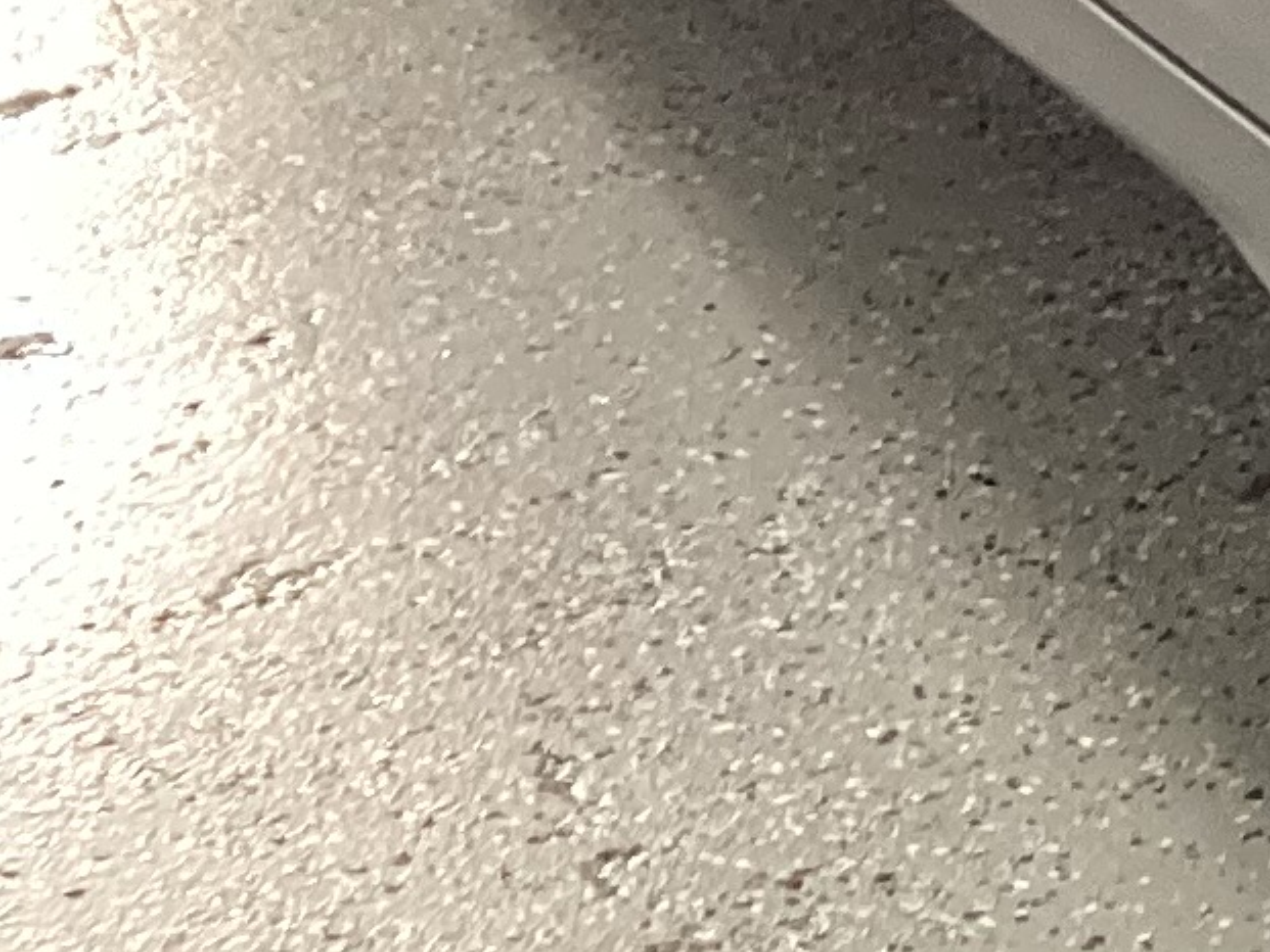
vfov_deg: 8.8
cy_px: -558
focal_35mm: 163
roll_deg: -0.8
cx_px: 3008
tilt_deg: -22.2
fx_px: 5981
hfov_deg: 10.5
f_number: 2.4
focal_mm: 3.3
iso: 160
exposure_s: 1/50
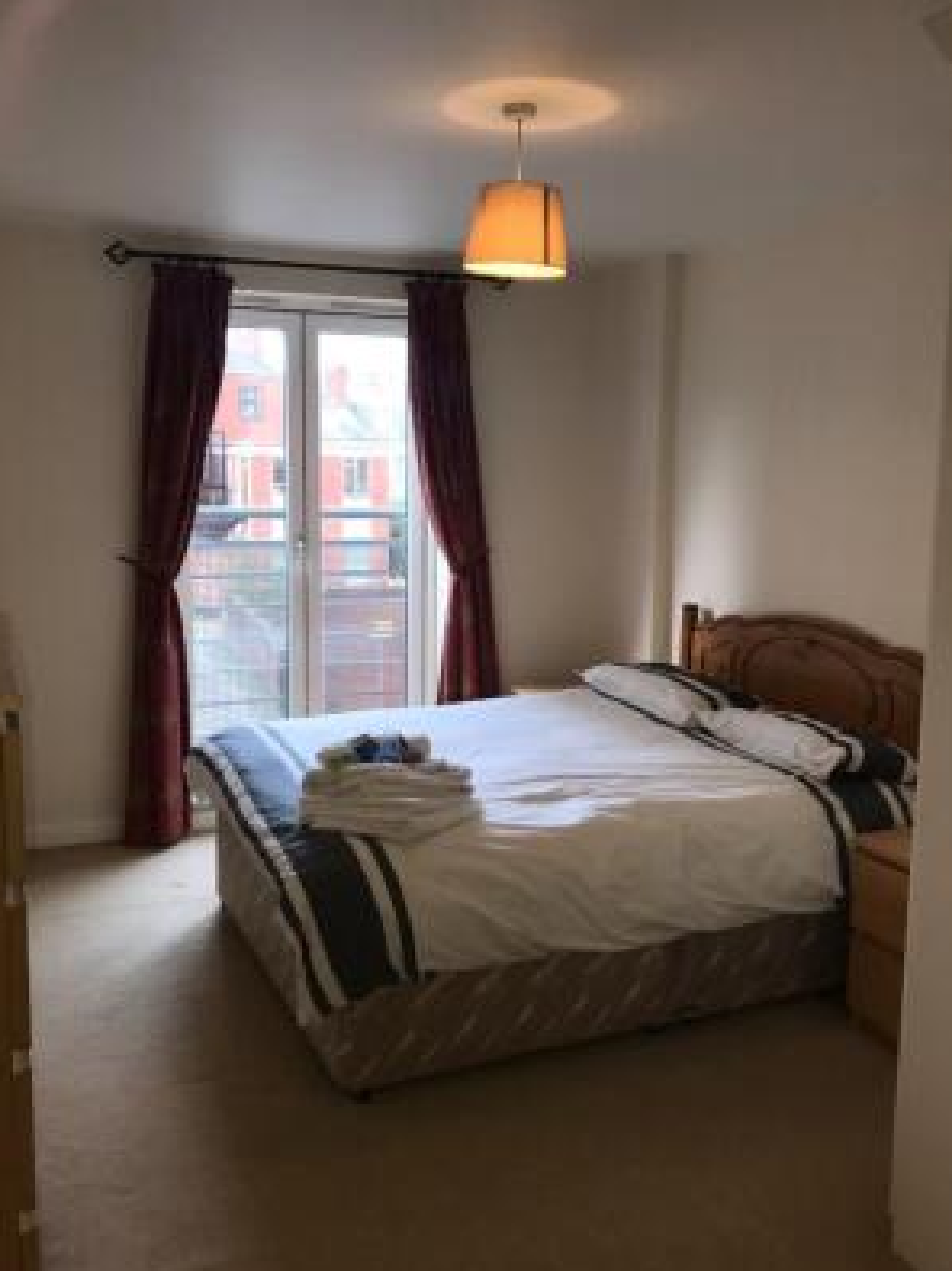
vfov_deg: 58.4
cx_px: 447
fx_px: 1137
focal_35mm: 31
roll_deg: -0.5
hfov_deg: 45.4
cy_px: 626
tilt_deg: -7.1
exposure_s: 1/50
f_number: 1.8
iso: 20
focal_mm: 3.99
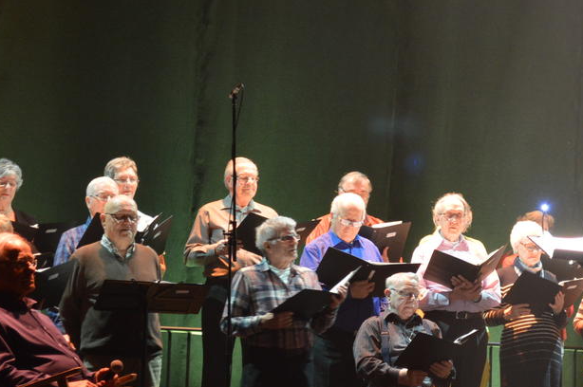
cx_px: 467
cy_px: 180
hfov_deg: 15.4
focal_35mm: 132
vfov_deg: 10.4
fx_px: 2135
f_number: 5.3
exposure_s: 1/15
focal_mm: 45
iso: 900
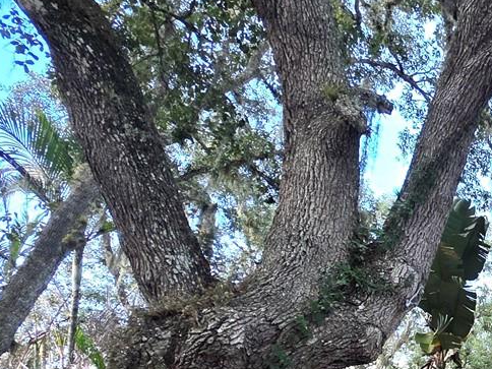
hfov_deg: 31.4
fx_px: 611
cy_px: 454
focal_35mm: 43
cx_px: 669
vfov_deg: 28.7
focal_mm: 2.2
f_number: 1.9
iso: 40
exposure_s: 1/294
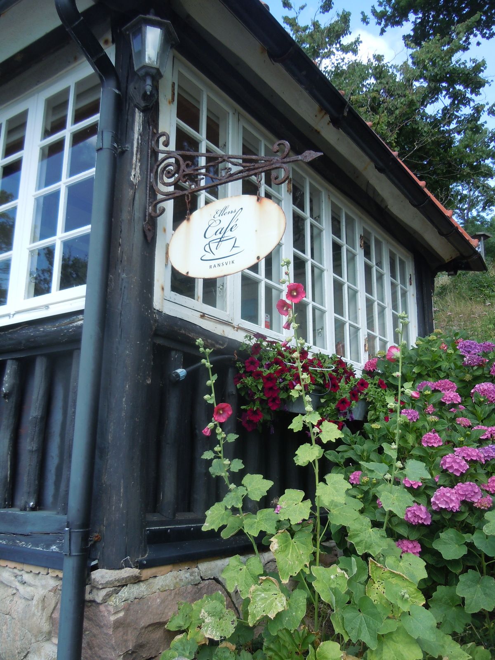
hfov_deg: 46.8
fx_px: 572
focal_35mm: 30
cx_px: 248
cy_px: 330
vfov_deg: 60.0
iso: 100
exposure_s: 1/250
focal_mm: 5.4
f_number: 3.5
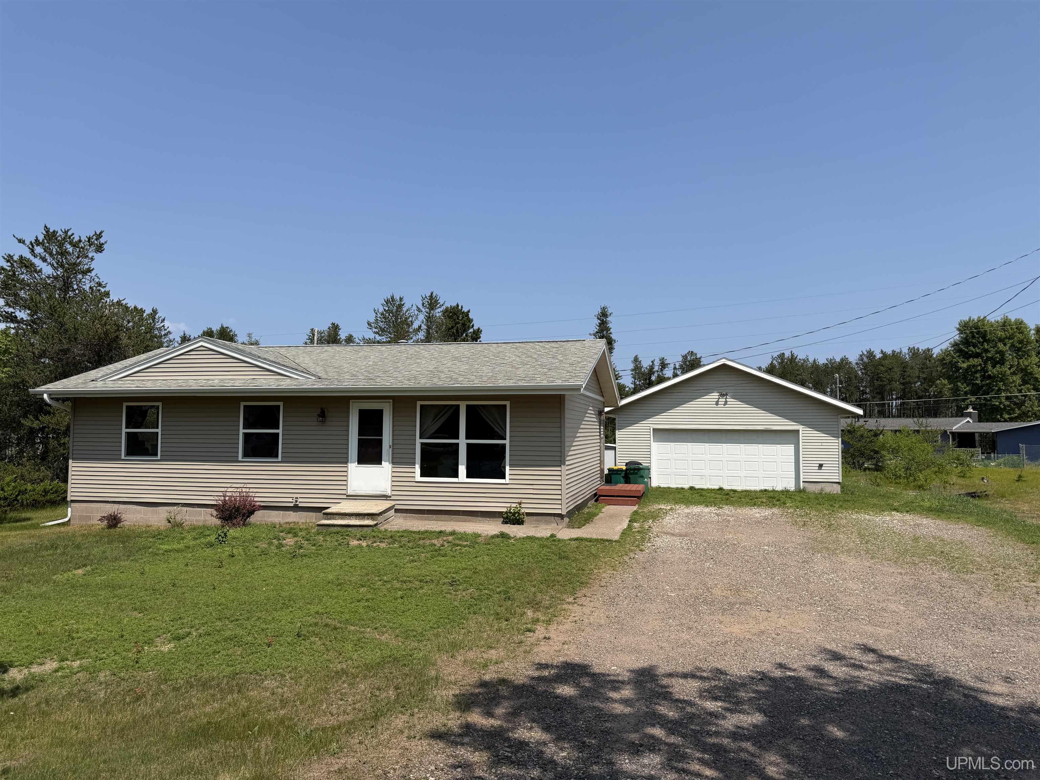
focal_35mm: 24
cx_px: 520
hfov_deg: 71.6
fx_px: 721
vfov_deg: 56.8
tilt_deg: +2.0
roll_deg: +0.3
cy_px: 390
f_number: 1.78
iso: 80
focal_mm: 6.76
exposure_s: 1/5714
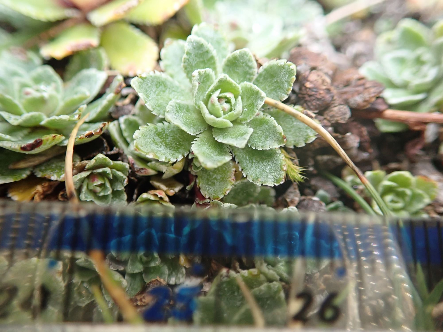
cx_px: 222
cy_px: 166
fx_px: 384
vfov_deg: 46.8
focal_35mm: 30
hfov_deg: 60.0
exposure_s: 1/125
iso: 320
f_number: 2.3
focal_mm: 5.5
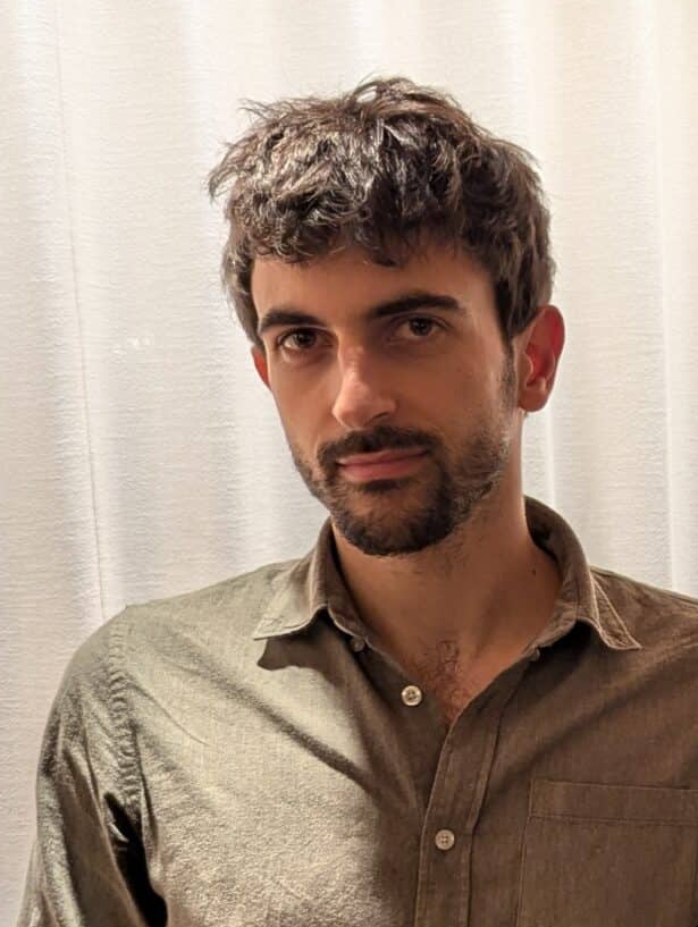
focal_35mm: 78
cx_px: 745
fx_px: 2092
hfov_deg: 18.3
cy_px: 735
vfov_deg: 24.6
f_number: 1.85
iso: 50
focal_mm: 6.81
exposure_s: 1/25
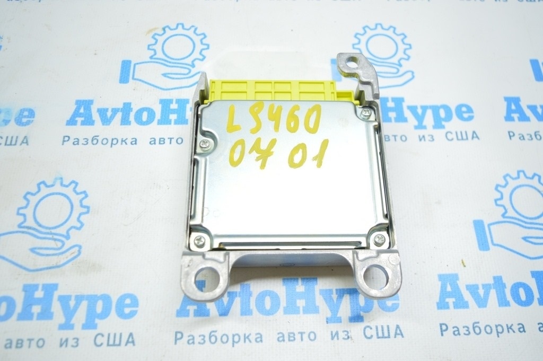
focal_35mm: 32
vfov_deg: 41.6
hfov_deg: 59.5
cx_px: 272
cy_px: 180
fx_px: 475
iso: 400
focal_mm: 21
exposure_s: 1/50
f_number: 3.8
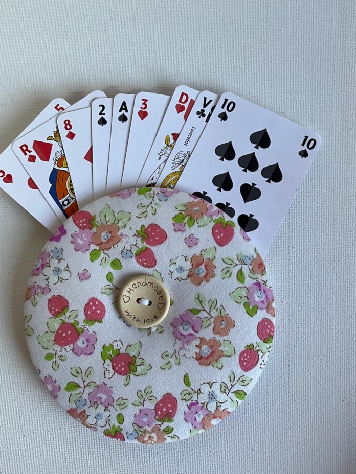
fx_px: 439
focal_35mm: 32
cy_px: 227
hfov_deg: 44.1
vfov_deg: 56.8
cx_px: 169
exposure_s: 1/122
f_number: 1.8
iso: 32
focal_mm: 3
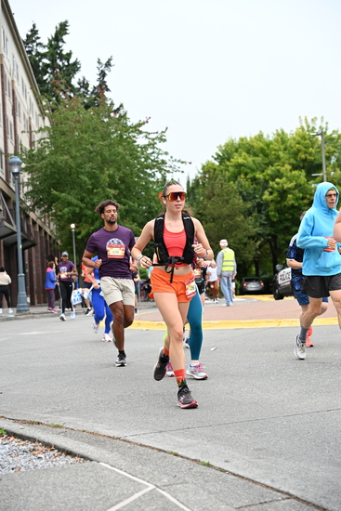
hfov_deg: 23.8
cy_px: 256
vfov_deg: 35.0
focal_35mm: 57
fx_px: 809
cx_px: 170
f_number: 4
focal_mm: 57
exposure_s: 1/800
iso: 1600
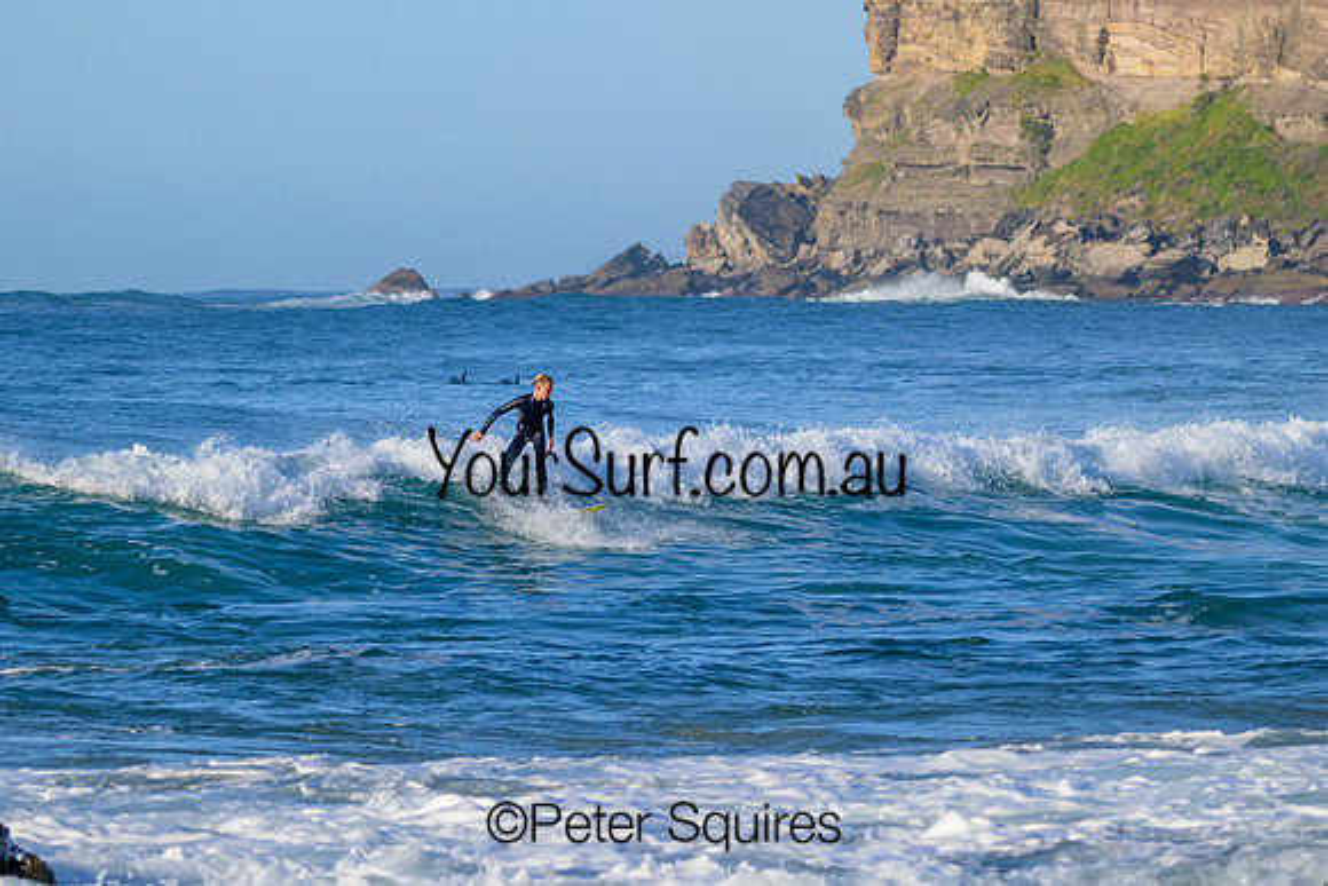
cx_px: 664
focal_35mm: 276
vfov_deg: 5.0
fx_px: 10194
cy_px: 443
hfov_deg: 7.5
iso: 1000
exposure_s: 1/2000
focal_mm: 270
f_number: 9.5
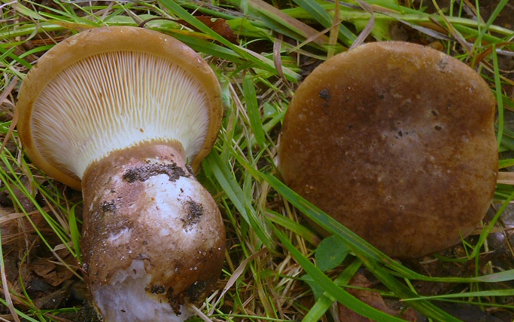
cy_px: 174
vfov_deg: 33.6
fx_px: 532
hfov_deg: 51.5
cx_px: 259
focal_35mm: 38
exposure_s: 1/1.3
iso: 100
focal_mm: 7.4
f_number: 11
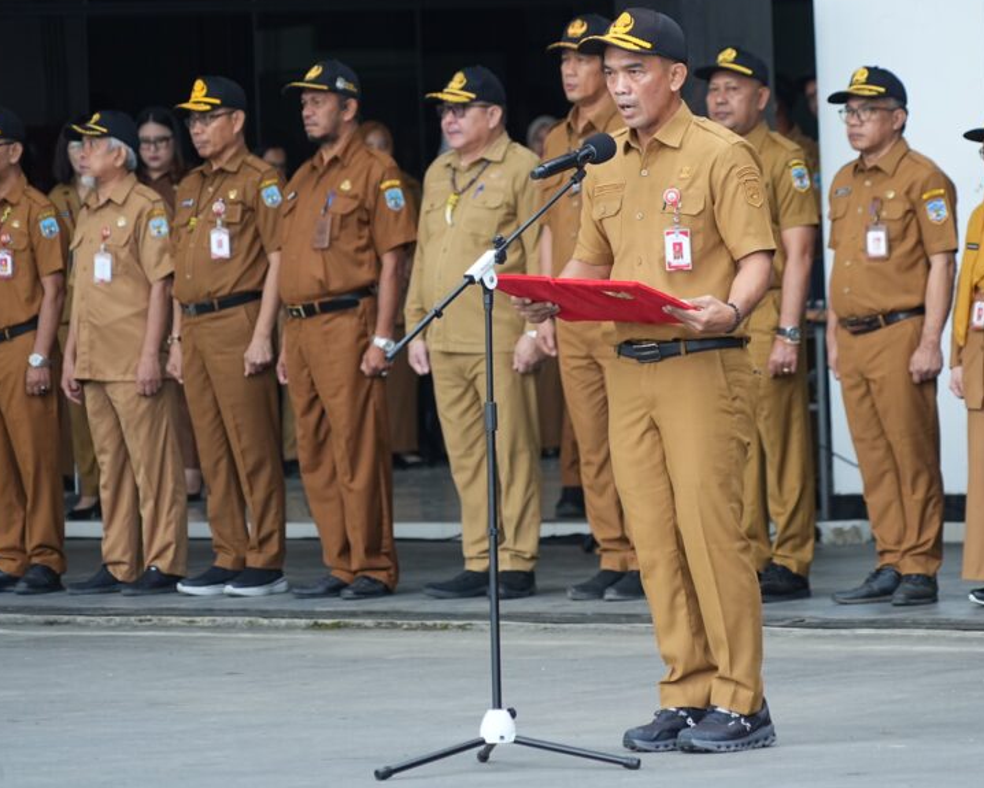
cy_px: 338
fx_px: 7721
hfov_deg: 7.3
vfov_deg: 5.8
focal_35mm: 265
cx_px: 661
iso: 800
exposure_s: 1/100
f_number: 6.3
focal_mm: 198
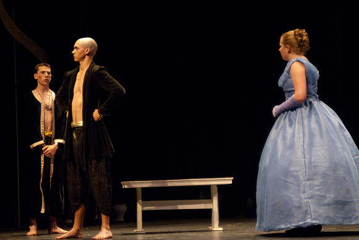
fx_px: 1018
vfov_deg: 13.5
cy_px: 120
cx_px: 180
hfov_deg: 20.0
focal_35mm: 102
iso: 1250
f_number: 2.8
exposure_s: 1/160
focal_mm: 68
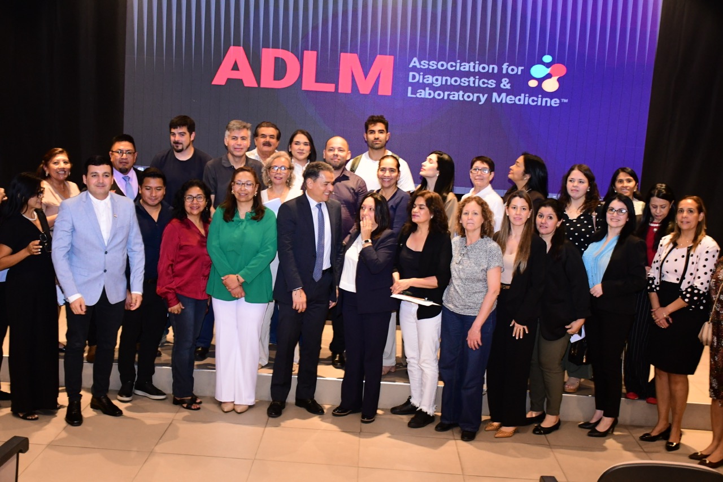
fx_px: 964
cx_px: 362
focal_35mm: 48
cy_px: 241
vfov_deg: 28.1
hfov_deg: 41.1
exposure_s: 1/160
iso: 2500
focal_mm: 32
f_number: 4
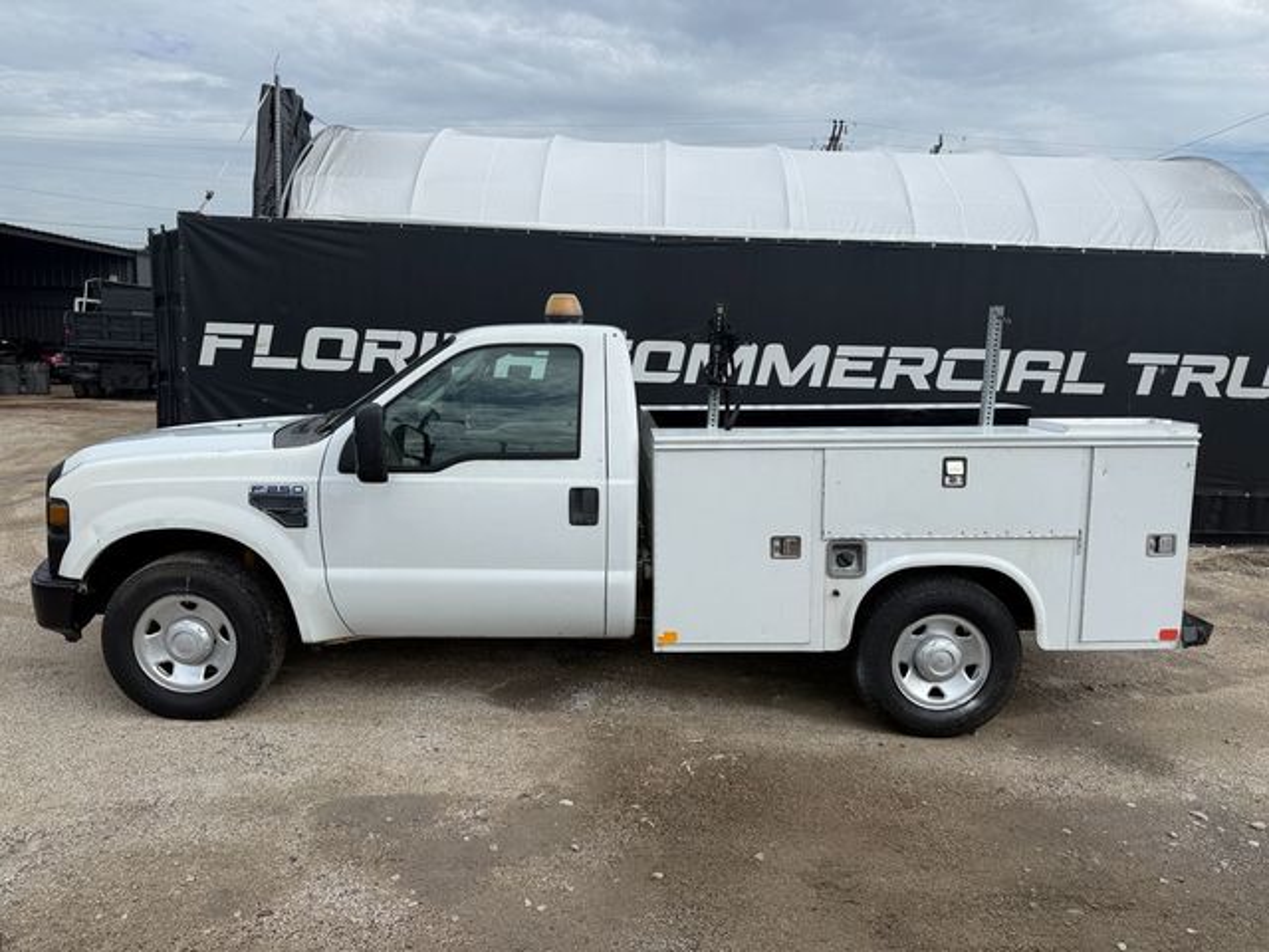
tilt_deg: -7.7
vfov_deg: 56.8
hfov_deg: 71.6
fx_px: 880
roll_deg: -2.0
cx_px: 634
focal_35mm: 24
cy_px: 476
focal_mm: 6.76
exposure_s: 1/5319
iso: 80
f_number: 1.78
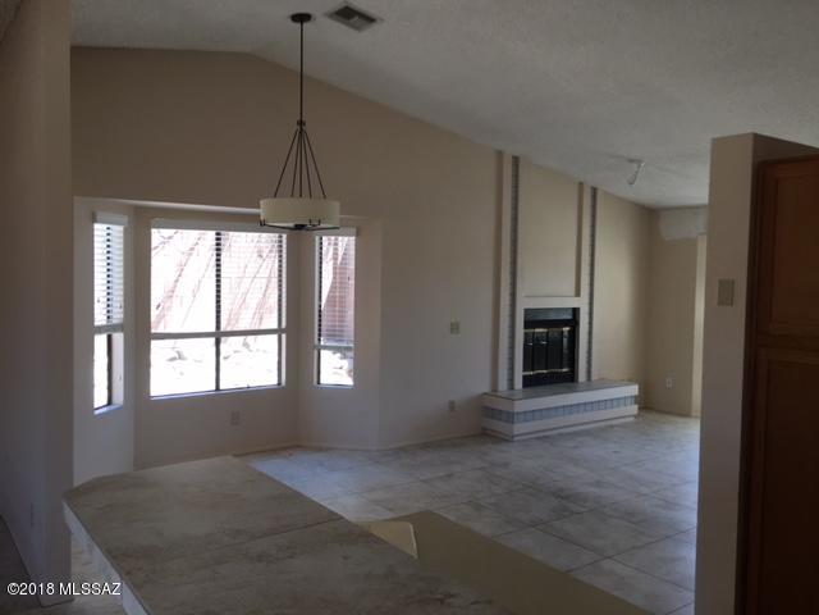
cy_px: 308
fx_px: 686
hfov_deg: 61.7
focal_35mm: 29
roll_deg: -2.7
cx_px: 410
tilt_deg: -2.3
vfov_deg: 48.2
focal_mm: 4.15
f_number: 2.2
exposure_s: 1/120
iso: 40
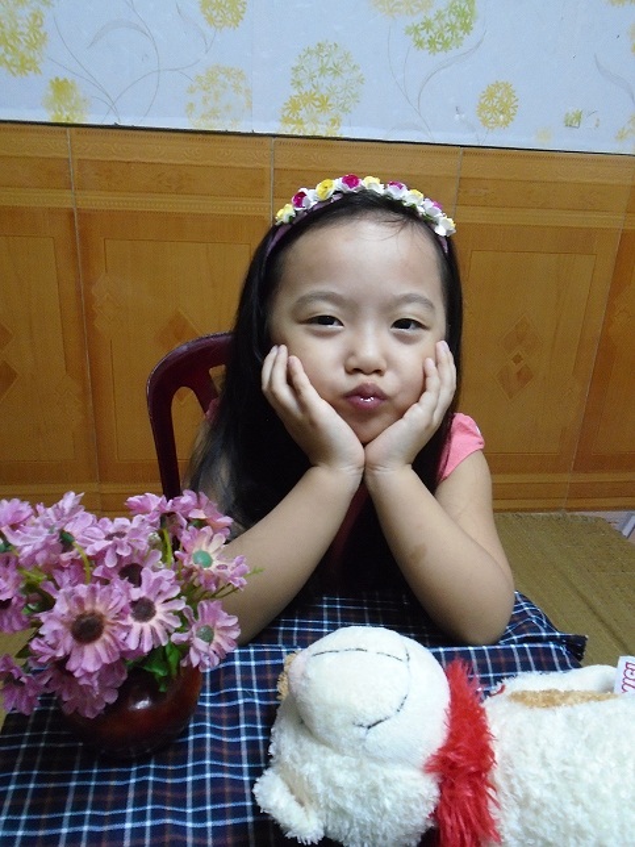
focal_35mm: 26
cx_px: 318
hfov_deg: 53.1
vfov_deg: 67.3
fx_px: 636
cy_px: 424
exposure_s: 1/8
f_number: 3.2
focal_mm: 4.6
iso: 400
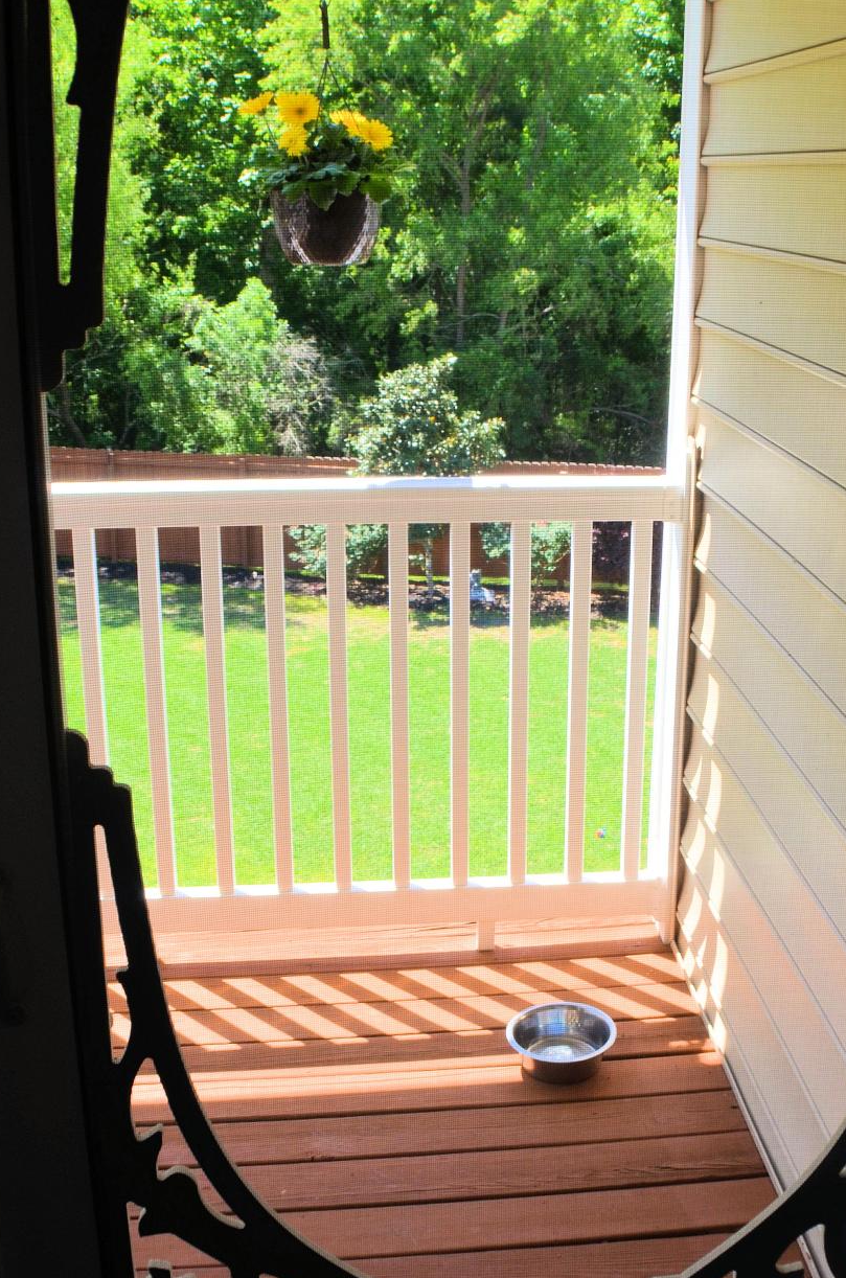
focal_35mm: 54
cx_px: 576
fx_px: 1913
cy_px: 609
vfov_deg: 36.9
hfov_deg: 24.8
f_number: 6.3
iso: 200
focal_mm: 22
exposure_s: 1/160
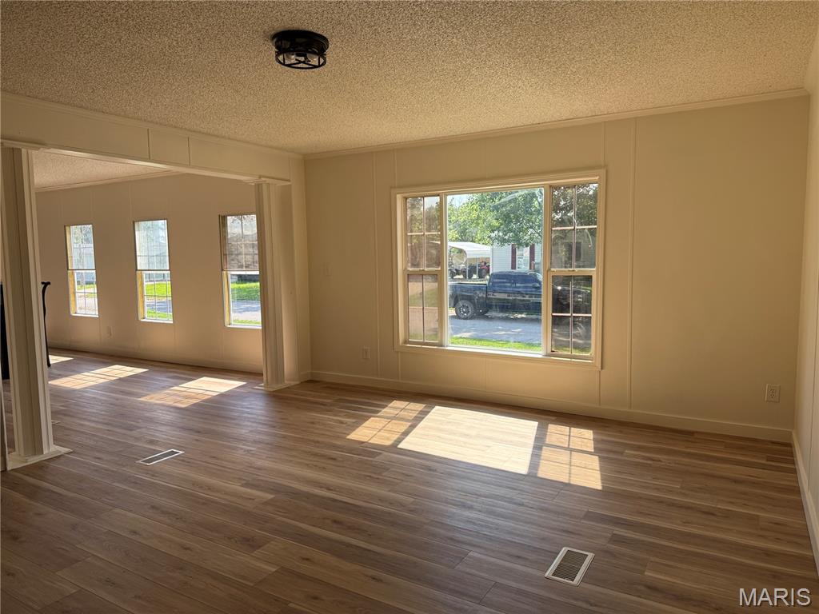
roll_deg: +1.0
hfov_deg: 71.6
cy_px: 307
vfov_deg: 56.8
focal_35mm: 24
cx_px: 410
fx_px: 568
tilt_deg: -4.1
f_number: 1.78
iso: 100
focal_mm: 6.76
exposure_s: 1/967
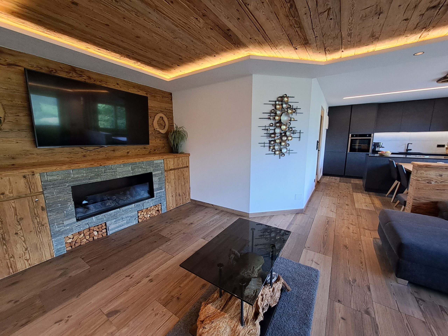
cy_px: 168
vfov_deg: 89.9
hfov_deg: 106.2
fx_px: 168
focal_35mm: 13
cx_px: 224
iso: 125
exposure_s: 1/50
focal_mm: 1.42
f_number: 2.2
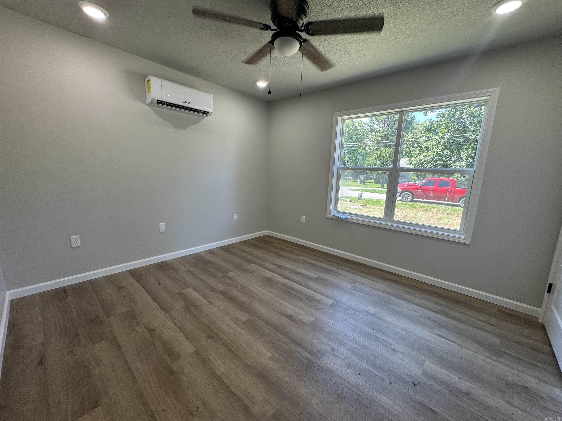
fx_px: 227
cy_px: 210
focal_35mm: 14
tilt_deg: -11.1
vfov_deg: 85.7
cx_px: 281
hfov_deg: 102.1
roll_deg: -1.9
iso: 100
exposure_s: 1/120
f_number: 2.2
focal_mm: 2.22
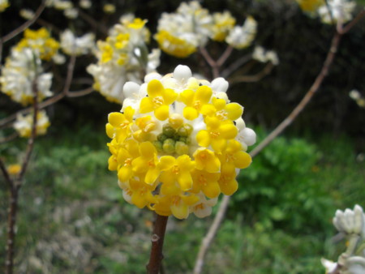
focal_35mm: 32
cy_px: 137
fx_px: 338
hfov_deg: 56.8
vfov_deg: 44.2
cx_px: 182
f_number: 3.5
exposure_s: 1/500
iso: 100
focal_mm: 5.8
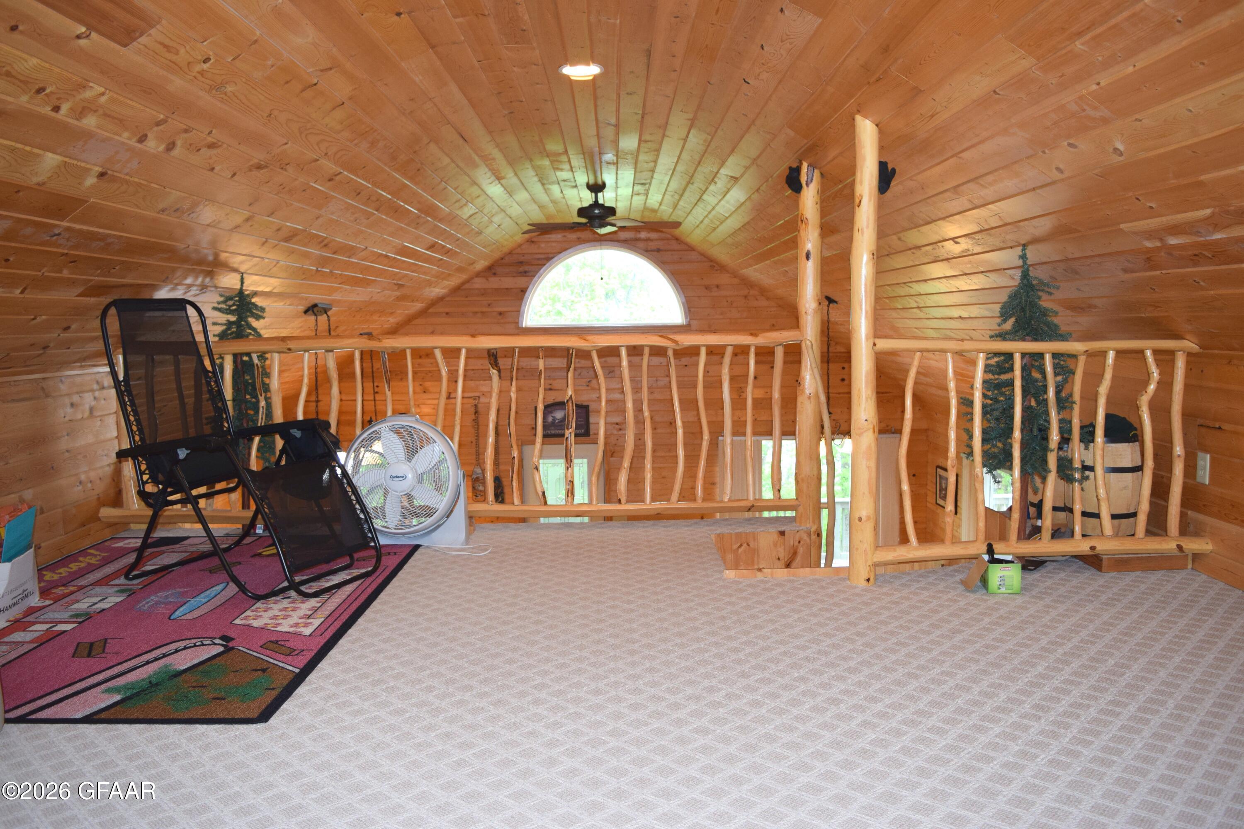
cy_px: 414
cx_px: 622
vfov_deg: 47.9
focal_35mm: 27
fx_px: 933
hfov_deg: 67.4
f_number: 4.5
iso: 800
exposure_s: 1/80
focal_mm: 18
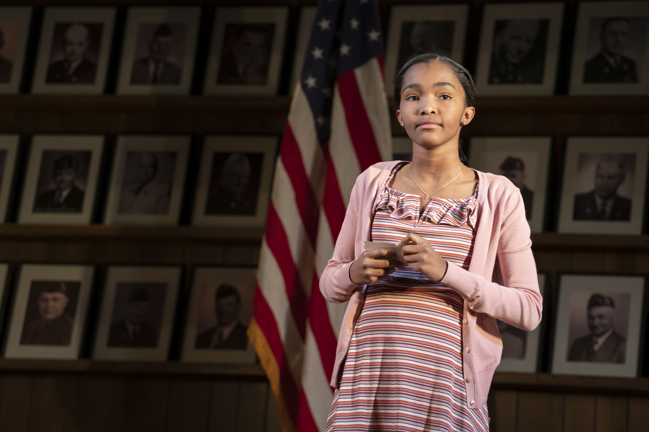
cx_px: 325
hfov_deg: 14.2
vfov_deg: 9.5
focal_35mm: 145
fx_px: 2614
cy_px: 216
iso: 800
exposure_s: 1/200
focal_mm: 144
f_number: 4
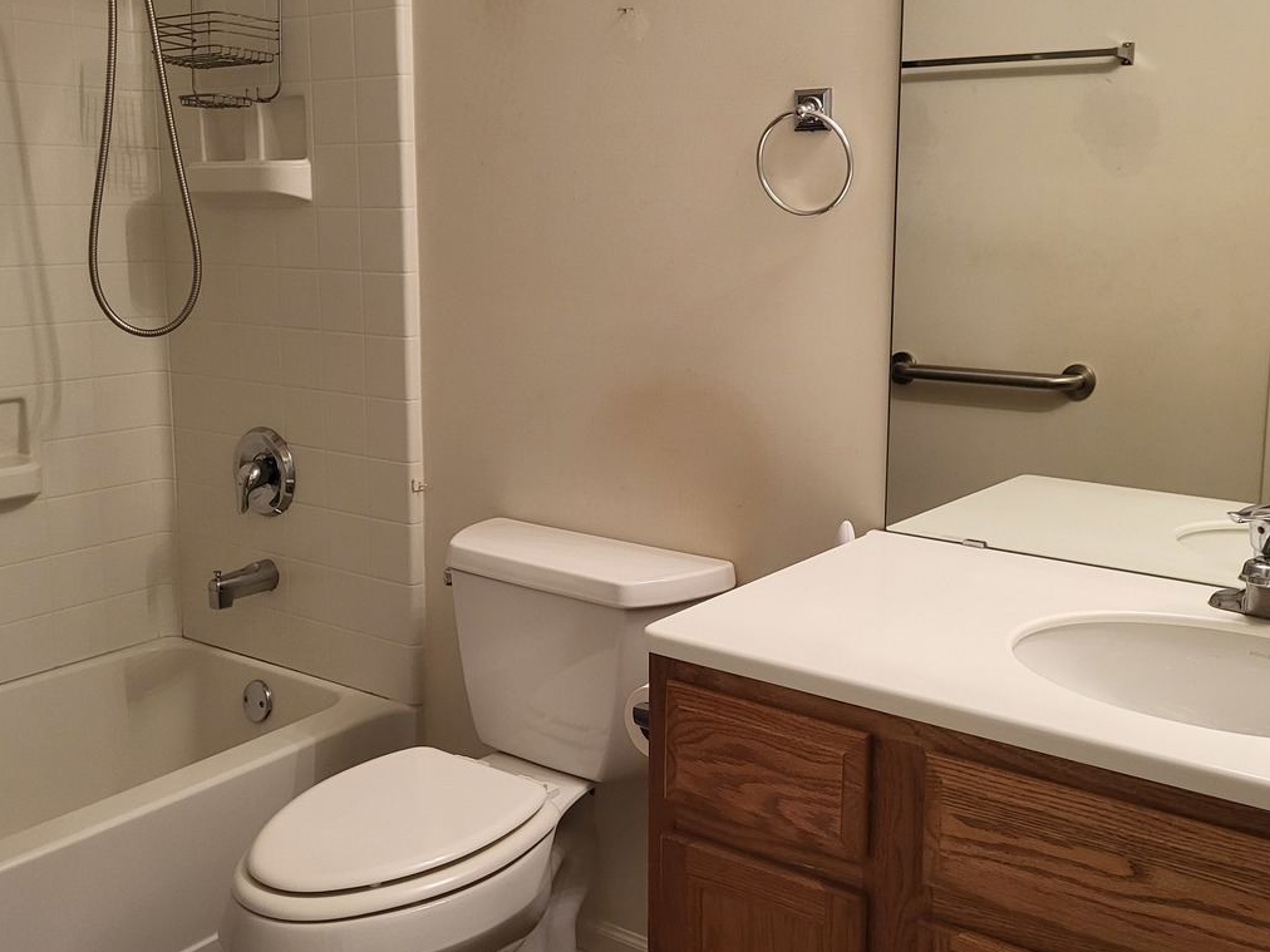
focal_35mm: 37
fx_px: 1357
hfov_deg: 50.1
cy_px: 401
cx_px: 654
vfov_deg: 38.6
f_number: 1.8
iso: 320
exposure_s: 1/120
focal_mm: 5.4
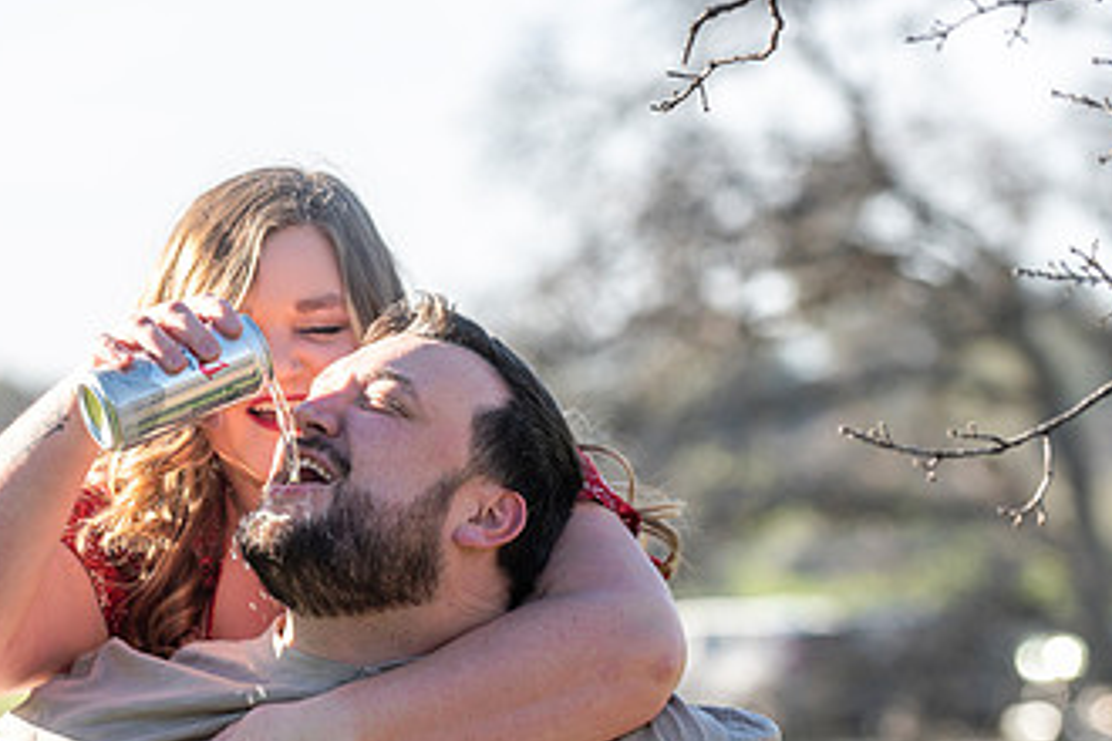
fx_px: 7320
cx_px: 226
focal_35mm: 237
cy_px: 477
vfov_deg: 5.8
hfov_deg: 8.7
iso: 50
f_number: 4
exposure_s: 1/250
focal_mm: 135
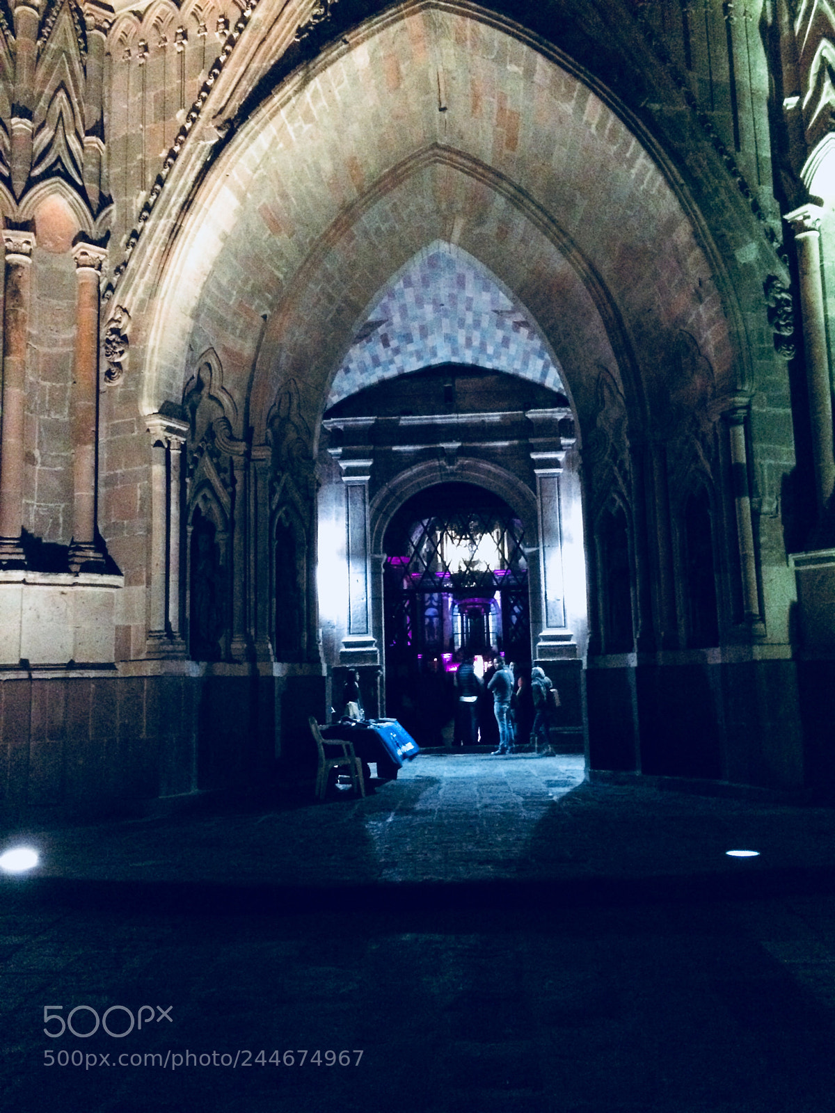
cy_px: 556
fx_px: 933
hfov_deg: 48.2
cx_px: 418
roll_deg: +0.2
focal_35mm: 29
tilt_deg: +5.1
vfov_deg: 61.7
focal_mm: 4.15
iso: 1600
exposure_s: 1/15
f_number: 2.2
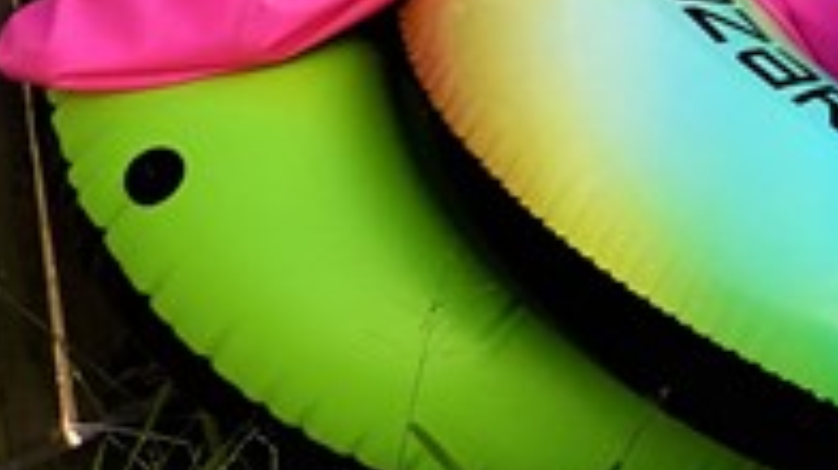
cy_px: -141
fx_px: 3087
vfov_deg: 8.6
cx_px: 2193
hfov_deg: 11.7
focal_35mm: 139
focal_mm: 9
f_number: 2.8
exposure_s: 1/200
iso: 100
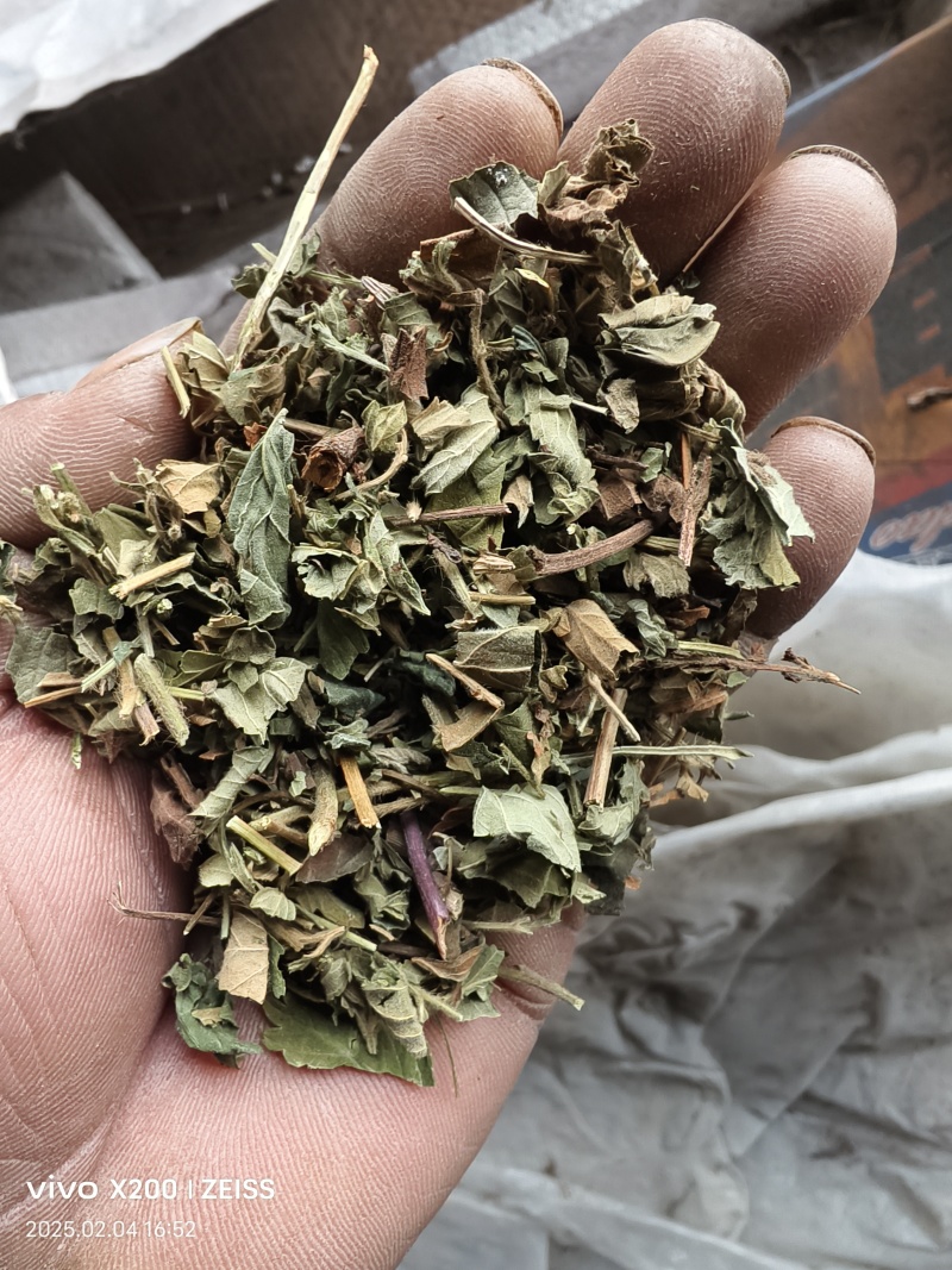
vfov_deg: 69.4
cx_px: 476
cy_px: 635
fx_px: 917
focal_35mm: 25
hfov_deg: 54.9
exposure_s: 1/50
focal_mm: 2.32
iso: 364
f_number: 2
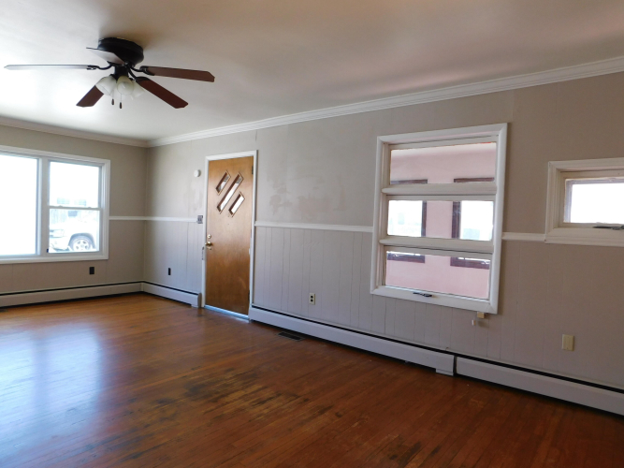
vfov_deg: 58.9
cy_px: 234
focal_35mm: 23
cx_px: 312
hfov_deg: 73.9
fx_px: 415
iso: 125
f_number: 3
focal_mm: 4
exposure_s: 1/50
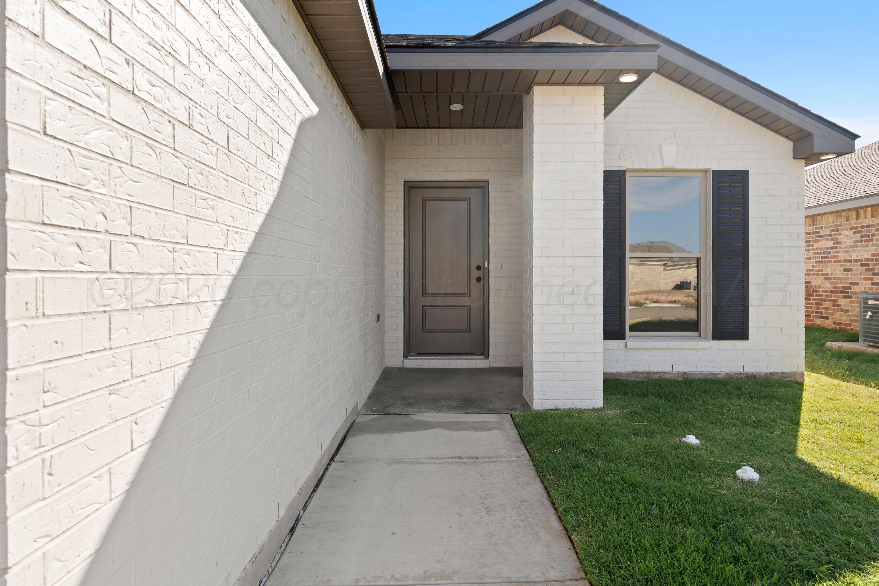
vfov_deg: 59.5
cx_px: 440
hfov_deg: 81.2
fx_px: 513
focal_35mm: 21
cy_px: 293
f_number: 8
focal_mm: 21
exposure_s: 1/20
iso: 50
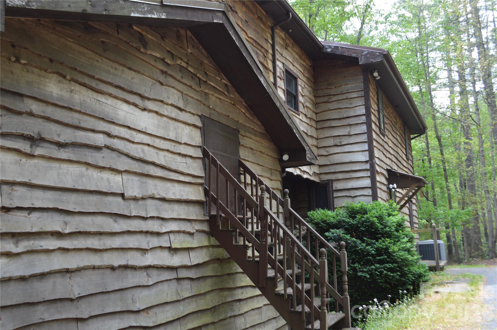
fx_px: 496
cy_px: 165
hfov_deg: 53.2
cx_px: 248
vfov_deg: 36.8
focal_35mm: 36
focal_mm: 24
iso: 360
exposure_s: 1/125
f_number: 5.6
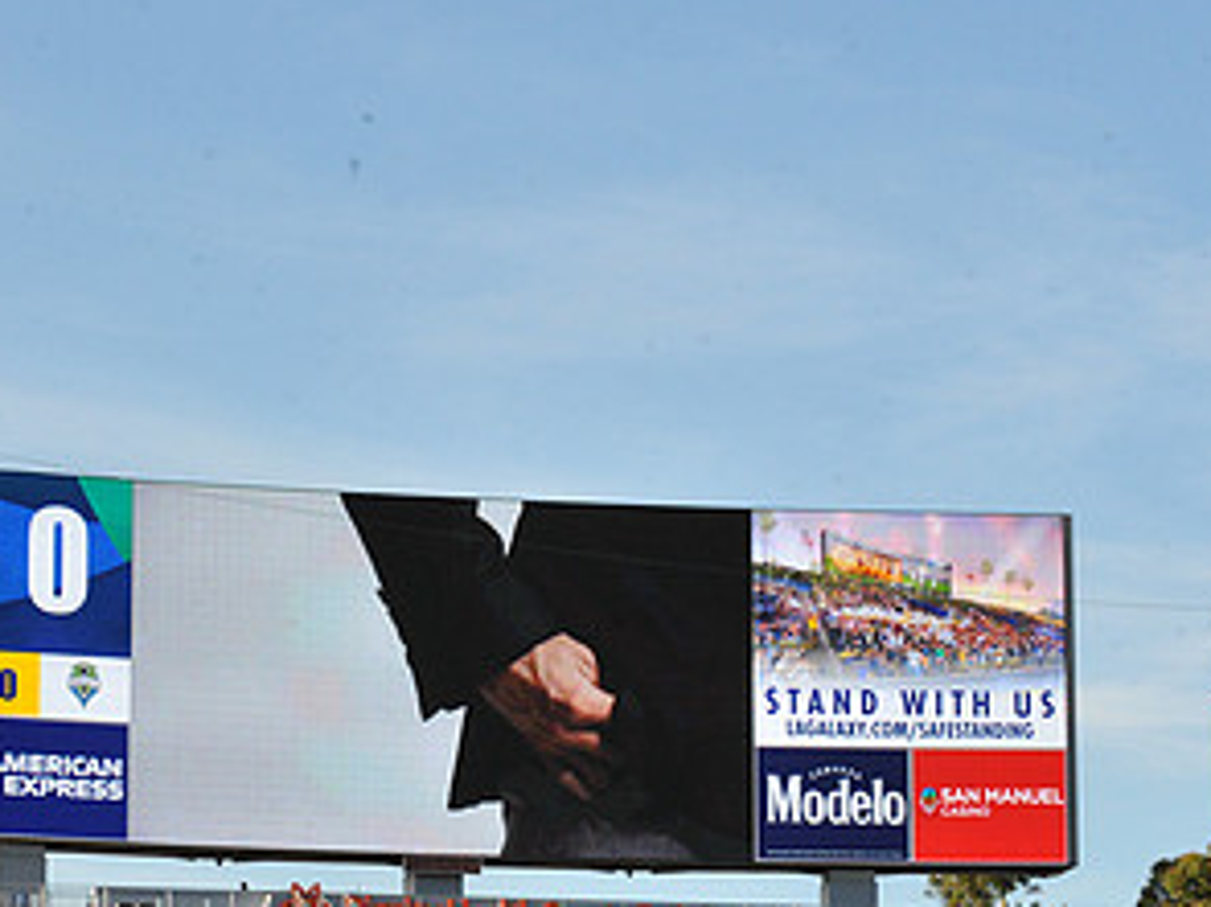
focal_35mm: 151
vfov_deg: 9.8
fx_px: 5280
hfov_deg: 13.1
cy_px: 689
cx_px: 456
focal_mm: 80
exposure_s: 1/1000
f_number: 16
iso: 1600
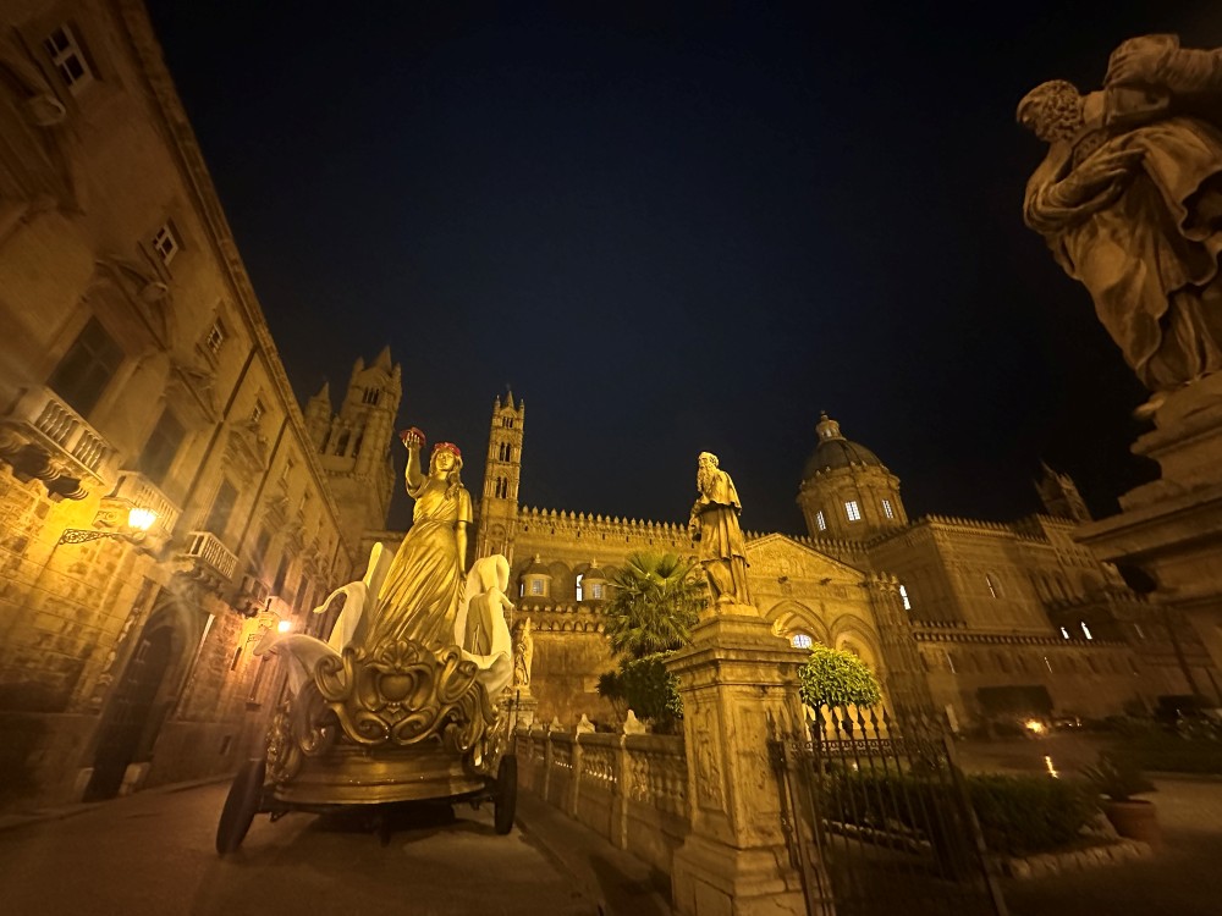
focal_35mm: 14
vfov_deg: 85.7
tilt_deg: +28.8
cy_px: 458
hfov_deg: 102.1
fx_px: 494
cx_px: 611
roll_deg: +1.0
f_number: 2.2
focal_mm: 2.22
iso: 1250
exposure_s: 1/25
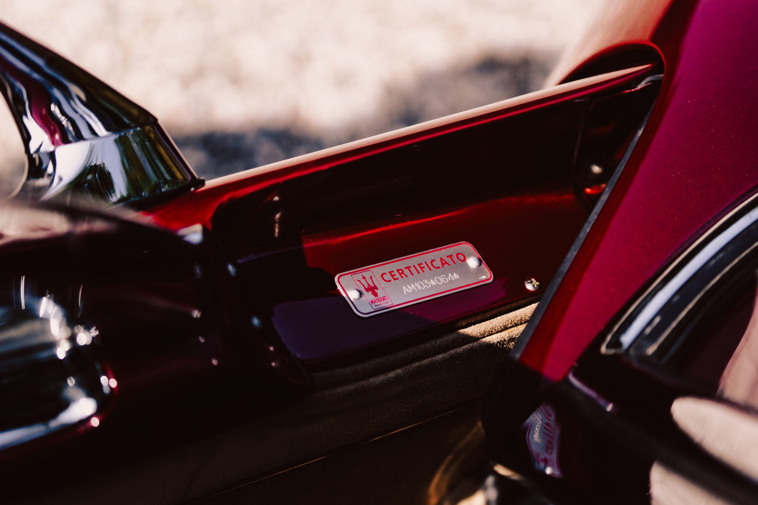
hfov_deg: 20.6
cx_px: 400
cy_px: 252
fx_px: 2085
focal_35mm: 99
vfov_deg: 13.8
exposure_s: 1/3200
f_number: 4
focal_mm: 89
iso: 500
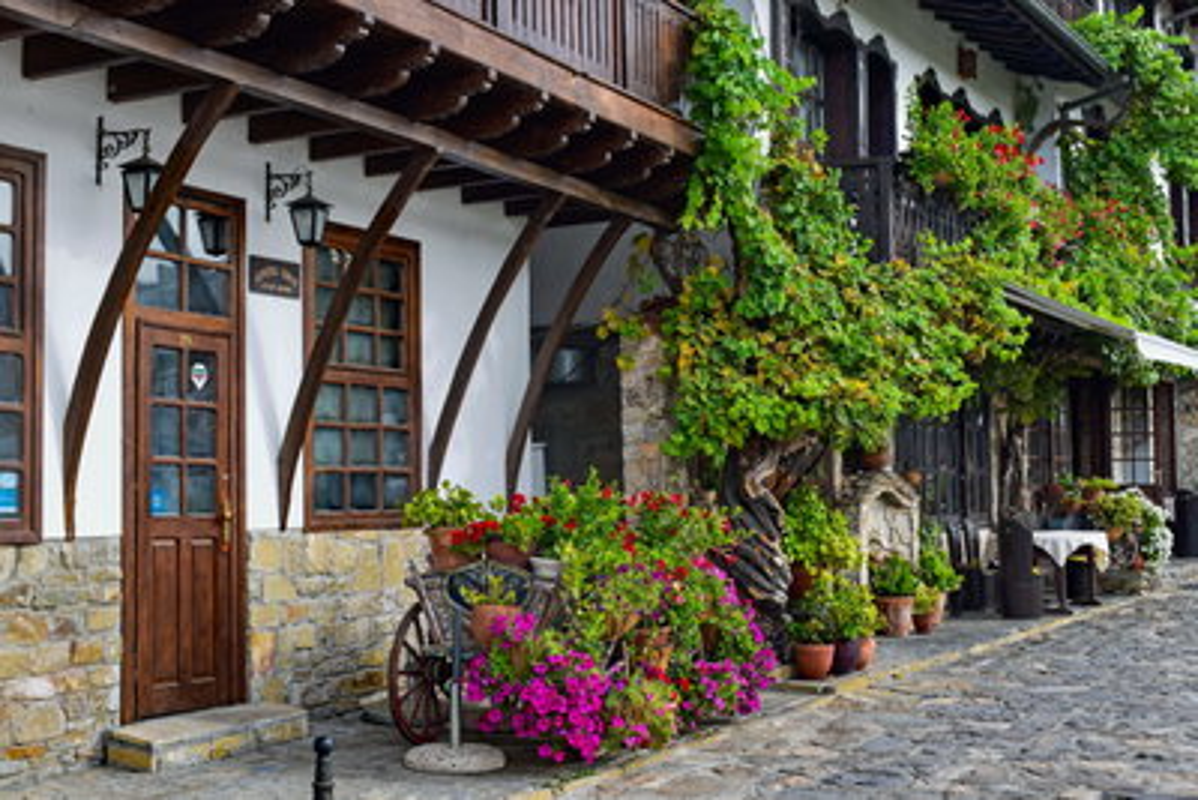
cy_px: 400
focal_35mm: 48
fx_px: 1598
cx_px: 599
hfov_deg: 41.1
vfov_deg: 28.1
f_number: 9
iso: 400
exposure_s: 1/160
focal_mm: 32
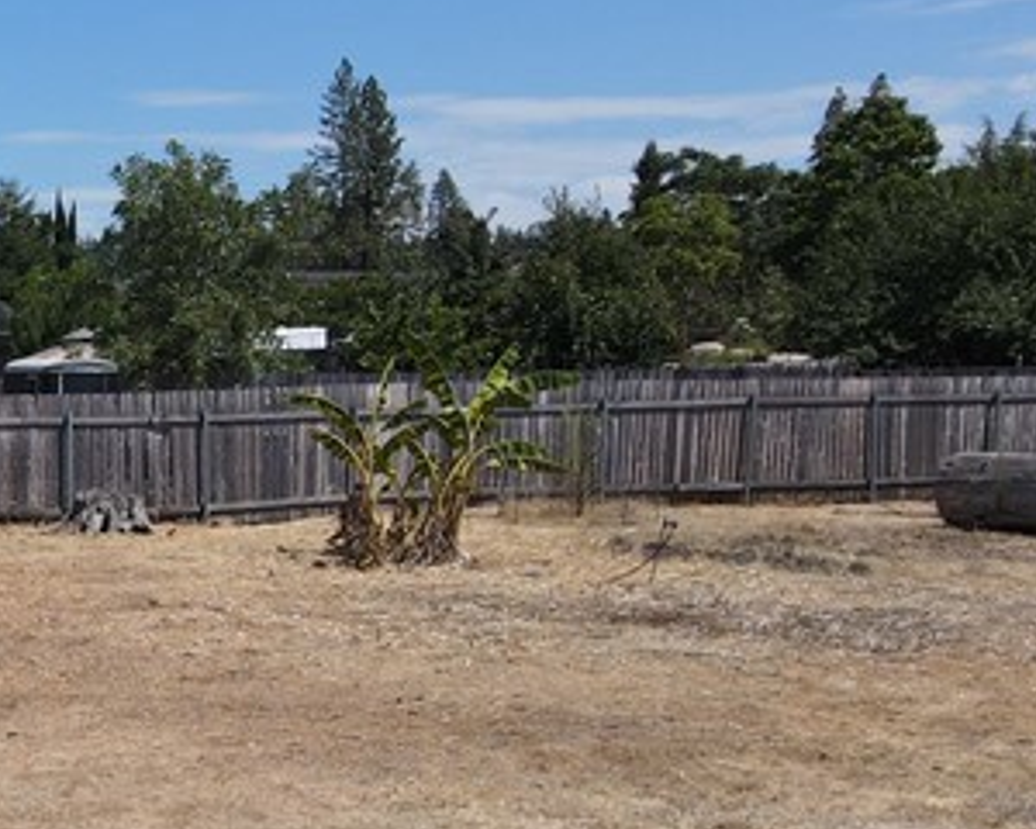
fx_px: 2453
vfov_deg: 18.9
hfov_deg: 20.4
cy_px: 732
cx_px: -525
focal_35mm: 80
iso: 100
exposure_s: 1/1000
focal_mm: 4.5
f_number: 2.8
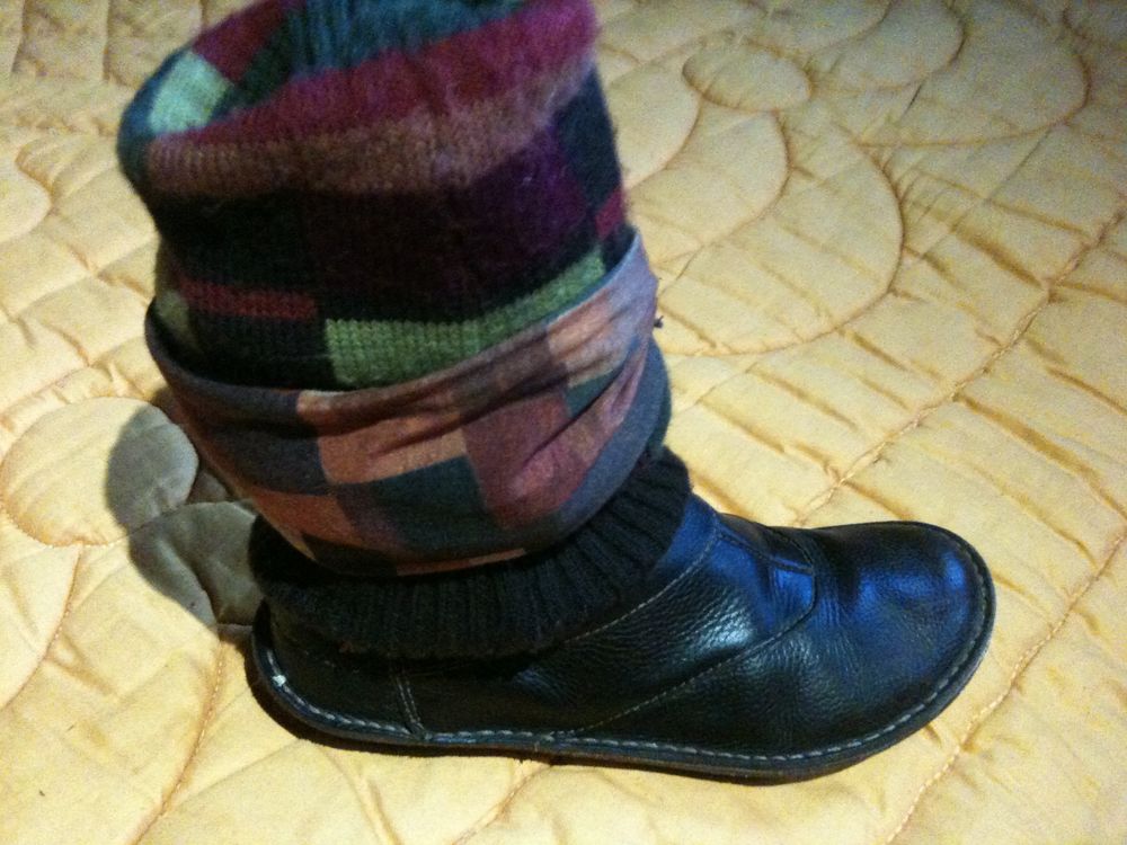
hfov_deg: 52.6
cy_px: 422
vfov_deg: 40.7
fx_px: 1140
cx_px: 564
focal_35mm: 35
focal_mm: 3.85
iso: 640
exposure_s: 1/15
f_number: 2.8
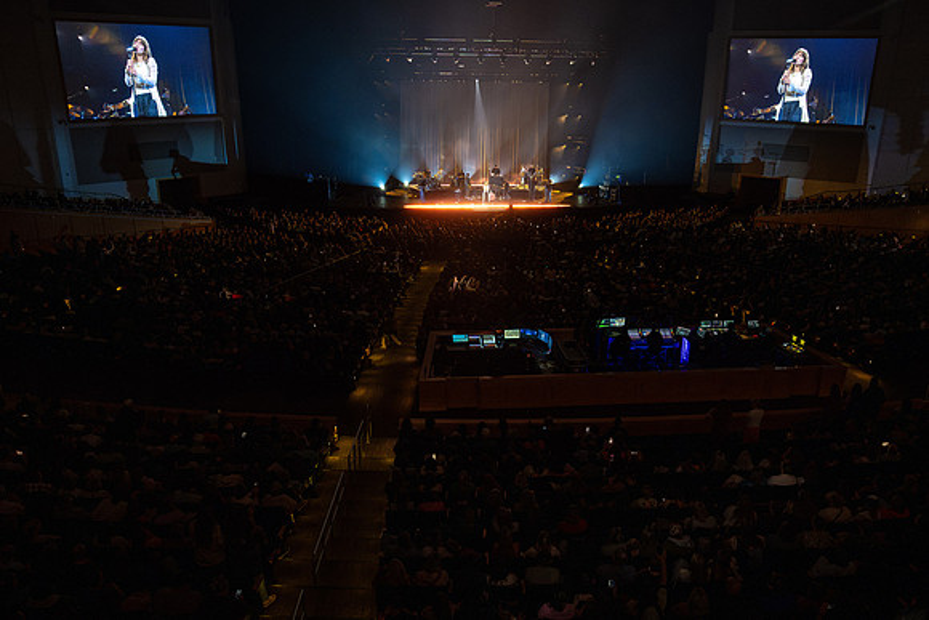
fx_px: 796
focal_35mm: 31
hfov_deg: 60.5
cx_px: 486
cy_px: 354
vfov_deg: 42.5
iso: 2000
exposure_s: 1/125
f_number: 4
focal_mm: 25
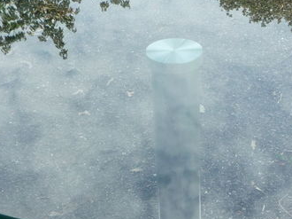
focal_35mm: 91
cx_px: 180
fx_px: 767
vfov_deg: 16.1
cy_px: 166
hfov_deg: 21.5
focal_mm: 5.2
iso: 100
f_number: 4
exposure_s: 1/400
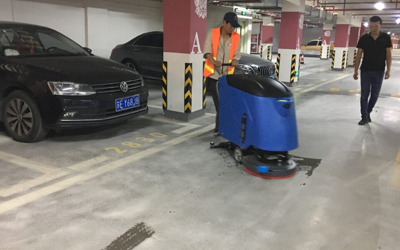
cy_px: 114
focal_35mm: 33
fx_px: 360
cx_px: 214
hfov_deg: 58.1
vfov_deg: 38.3
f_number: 2.2
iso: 125
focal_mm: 4.15
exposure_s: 1/4
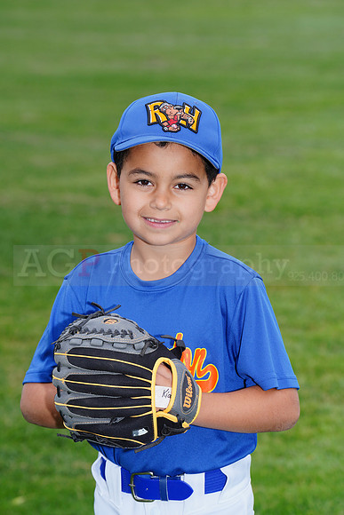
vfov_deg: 10.3
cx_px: 172
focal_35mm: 200
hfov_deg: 6.9
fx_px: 2865
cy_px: 258
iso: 200
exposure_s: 1/200
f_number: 9
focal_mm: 200
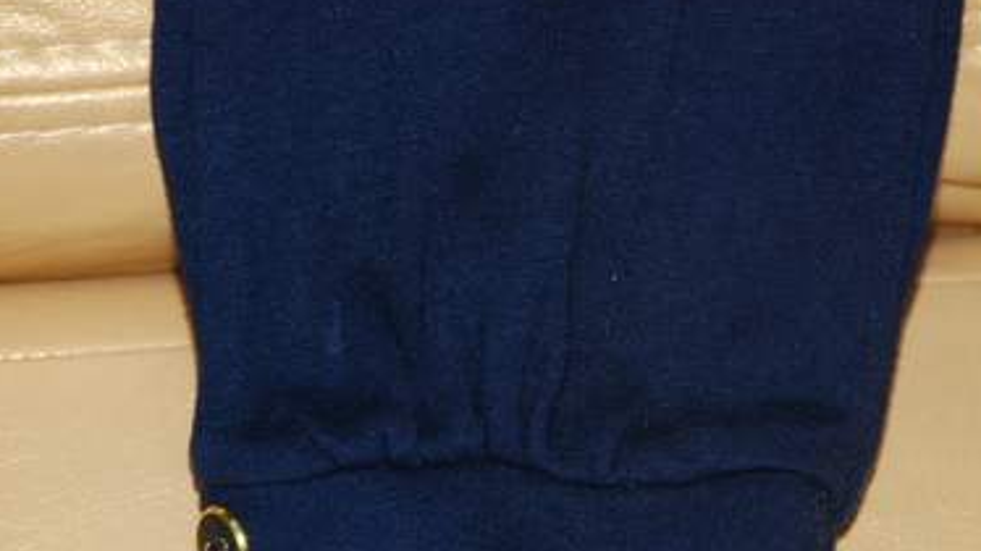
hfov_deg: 8.4
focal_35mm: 256
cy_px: 361
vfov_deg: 4.7
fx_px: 6647
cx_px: 525
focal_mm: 135
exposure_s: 1/30
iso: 400
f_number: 5.6
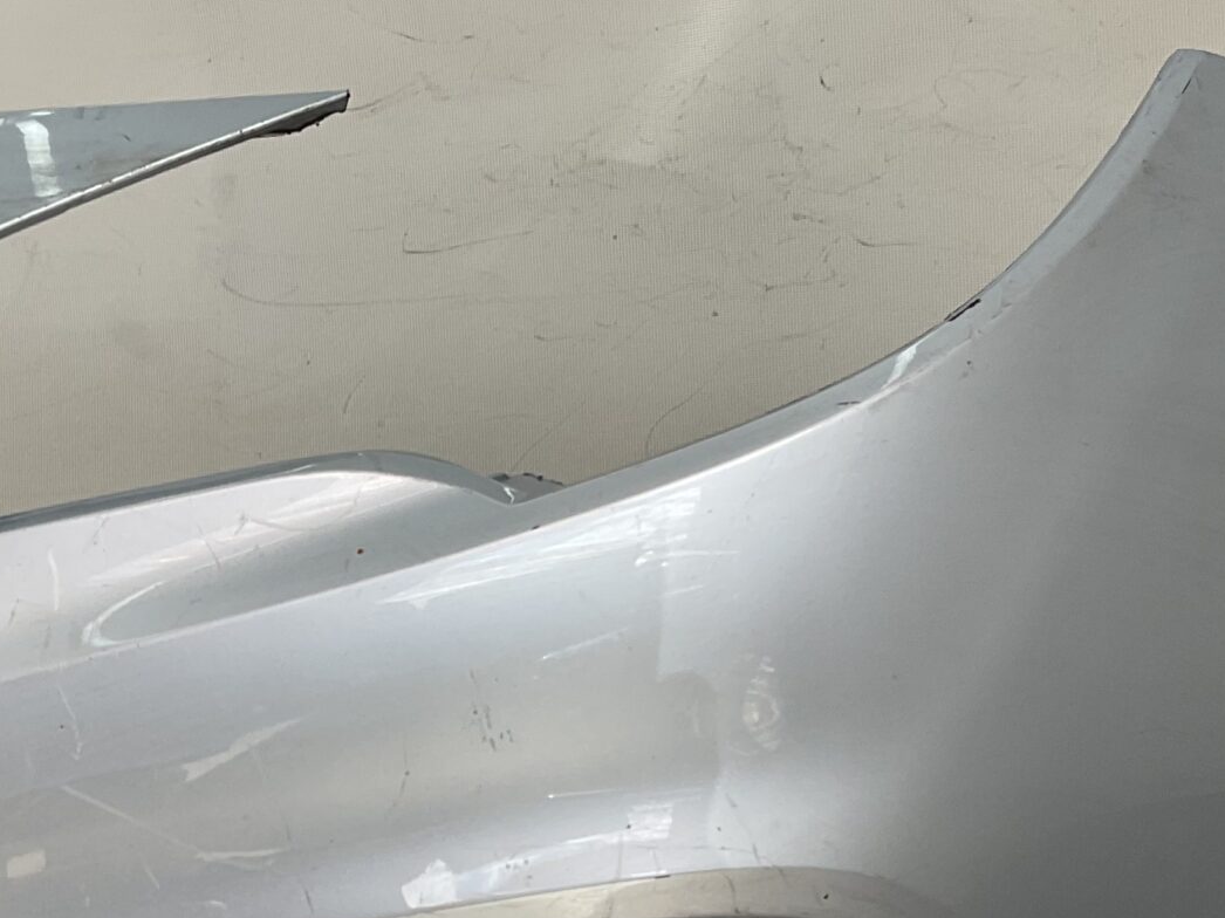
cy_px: 797
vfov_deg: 20.4
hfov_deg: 26.9
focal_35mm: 71
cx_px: 244
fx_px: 2512
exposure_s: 1/370
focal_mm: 3
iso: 16
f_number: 1.8
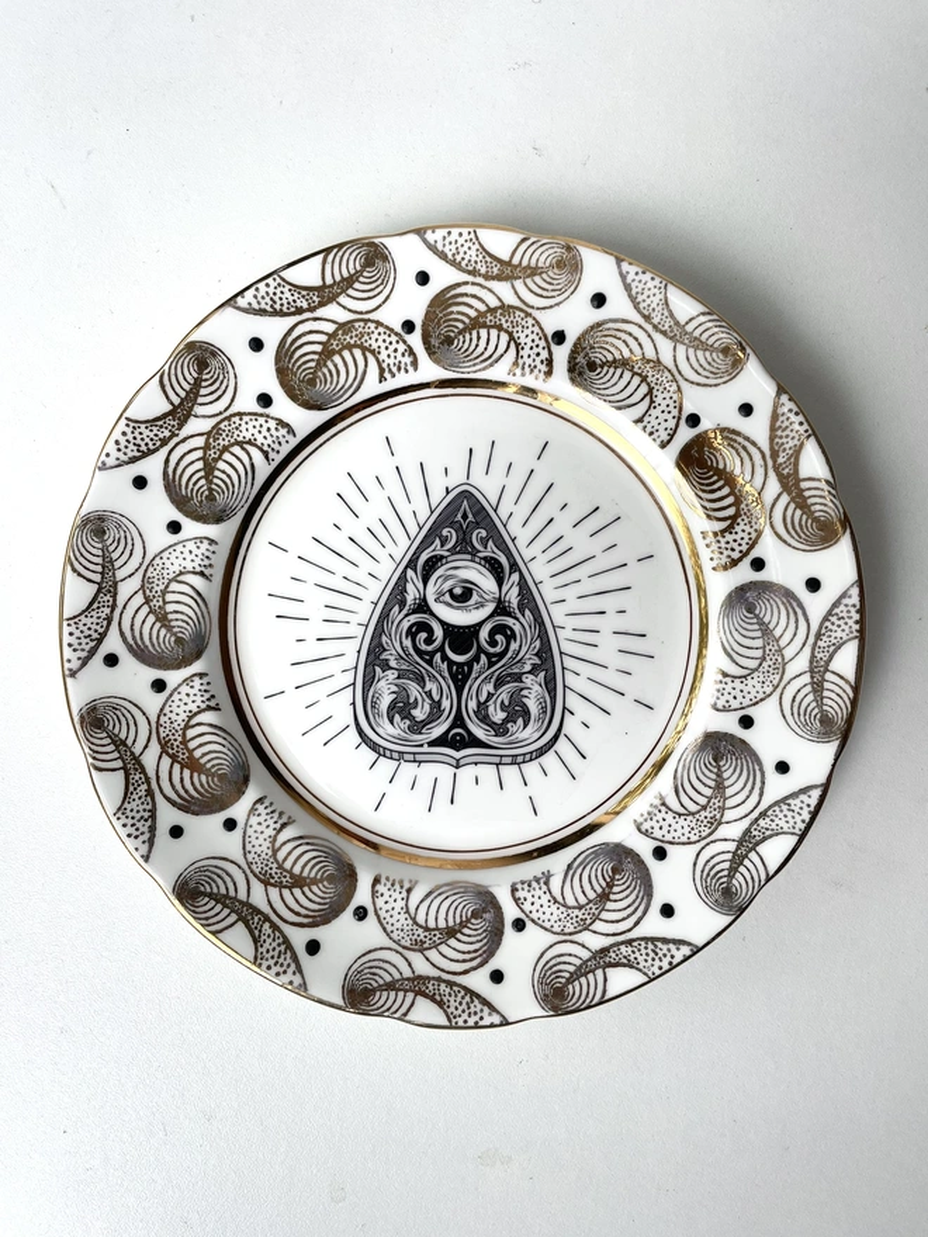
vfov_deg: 67.3
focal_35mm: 26
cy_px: 618
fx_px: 929
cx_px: 464
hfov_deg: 53.1
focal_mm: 4.2
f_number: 1.6
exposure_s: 1/442
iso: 32
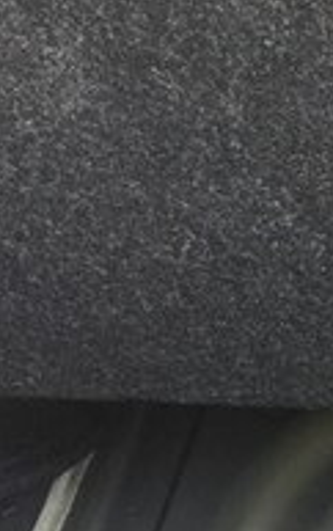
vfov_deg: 18.5
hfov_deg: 11.1
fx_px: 1521
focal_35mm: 105
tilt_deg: -48.7
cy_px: 673
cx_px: 721
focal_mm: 4.15
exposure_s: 1/33
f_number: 2.2
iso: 64
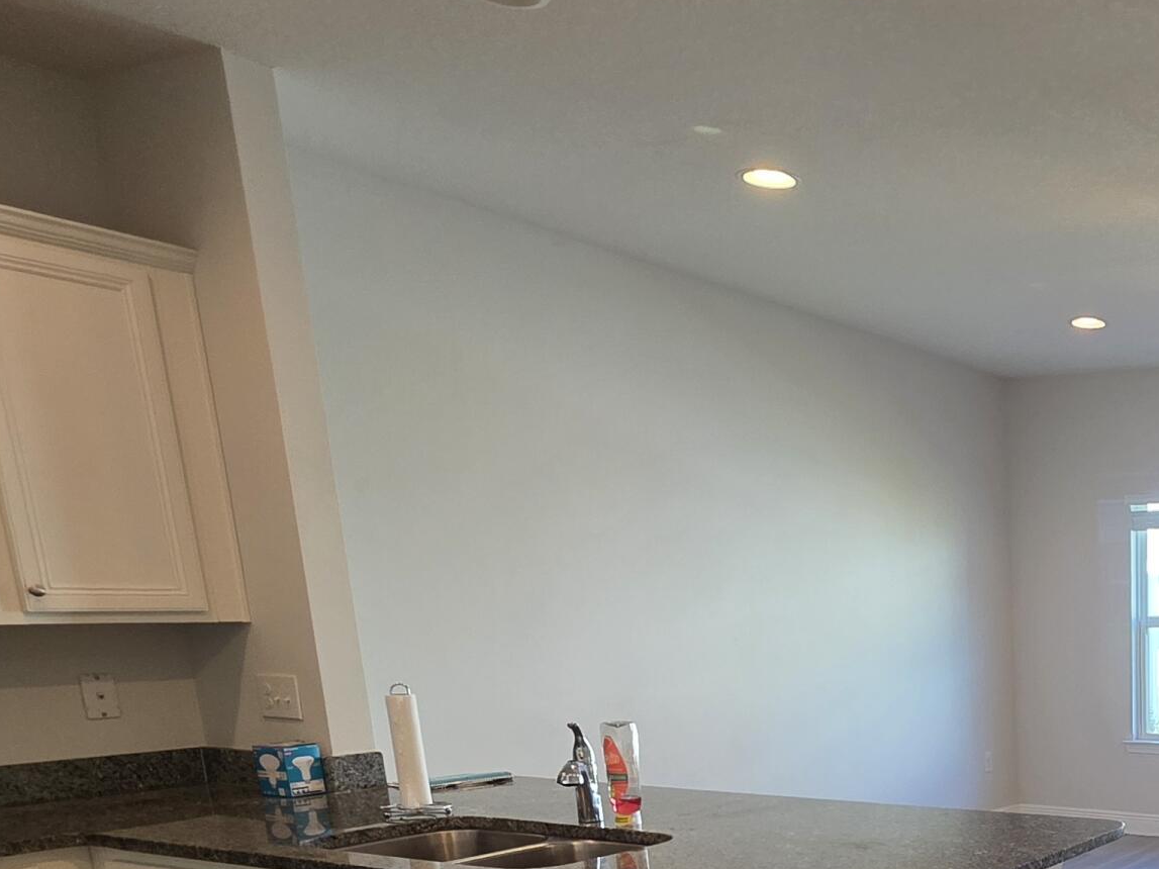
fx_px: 1138
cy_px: 899
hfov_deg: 44.5
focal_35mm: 34
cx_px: 1199
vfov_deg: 36.8
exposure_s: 1/120
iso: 160
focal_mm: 2.2
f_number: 1.9
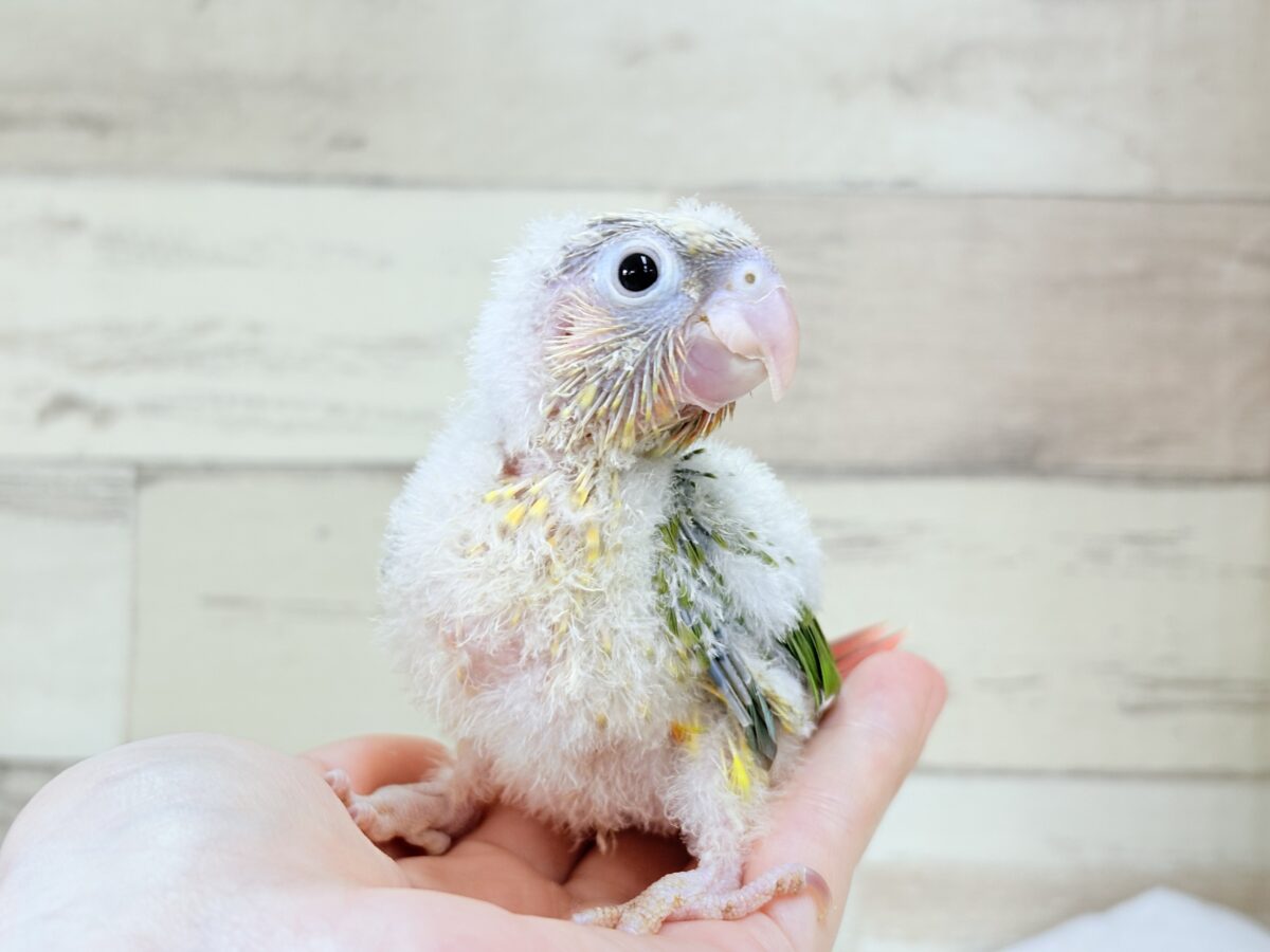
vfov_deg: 28.0
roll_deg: +0.5
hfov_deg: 36.8
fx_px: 1908
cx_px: 635
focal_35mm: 52
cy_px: 476
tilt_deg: -2.3
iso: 50
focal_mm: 5.96
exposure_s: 1/50
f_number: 1.6
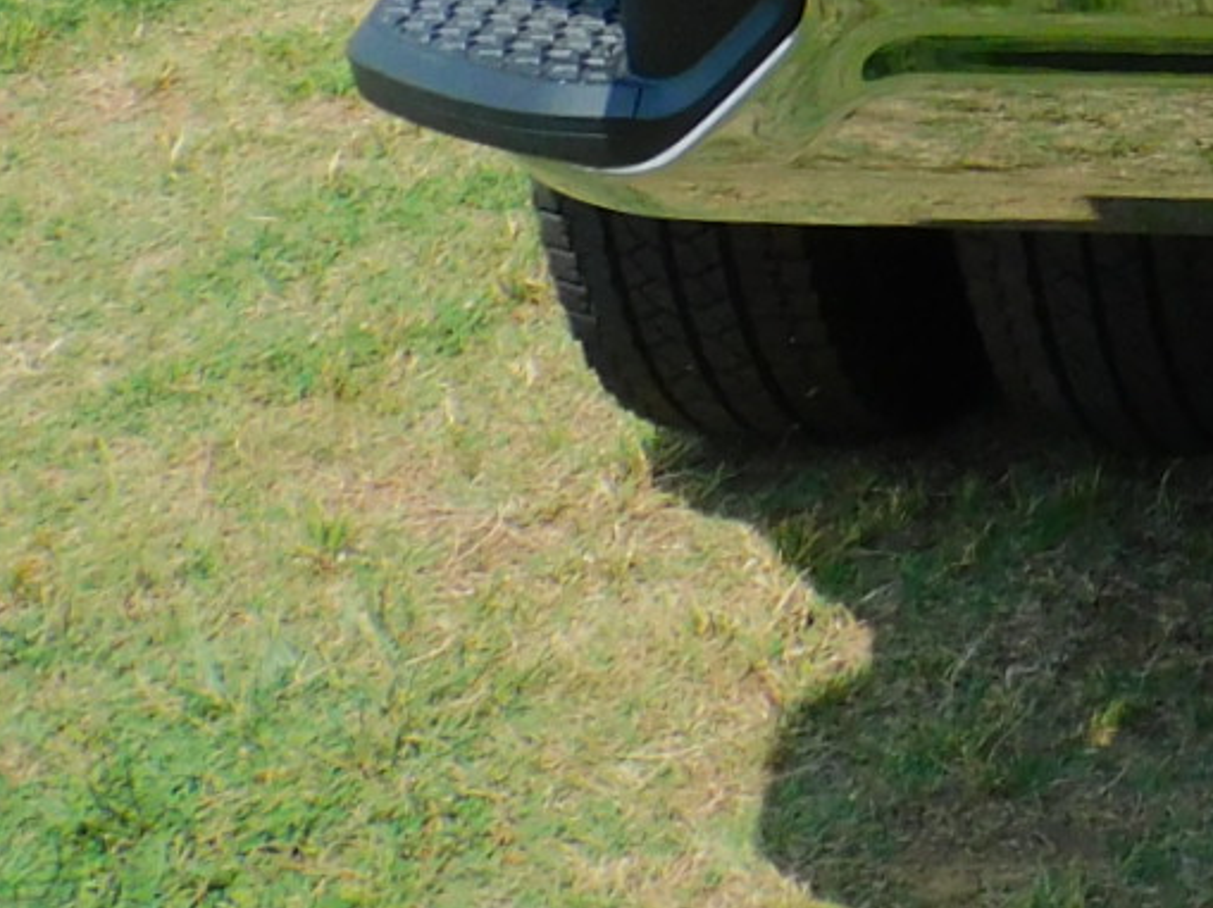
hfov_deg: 12.9
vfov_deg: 10.3
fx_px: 4692
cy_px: -779
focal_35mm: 134
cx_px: 2419
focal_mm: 5.4
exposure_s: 1/1250
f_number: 3.5
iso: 125
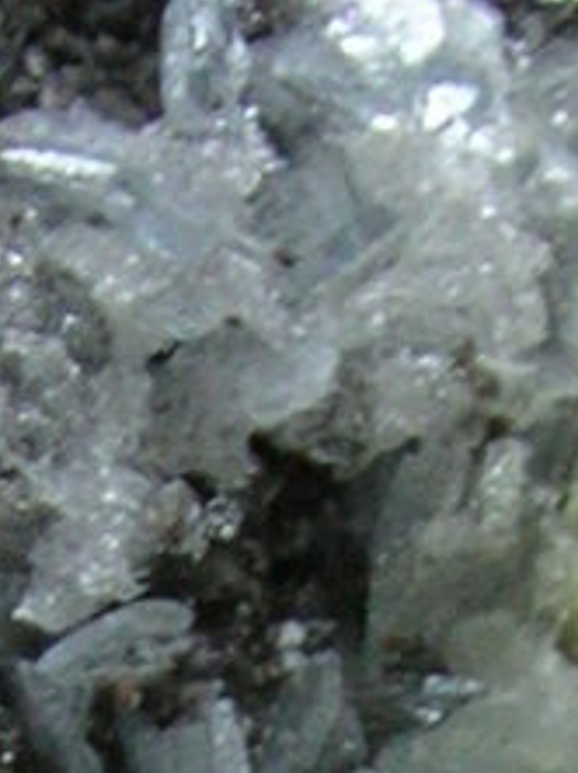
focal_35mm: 259
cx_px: -23
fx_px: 5777
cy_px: 1696
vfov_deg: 7.3
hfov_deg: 5.7
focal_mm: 6
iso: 101
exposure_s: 1/3.3
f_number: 2.7
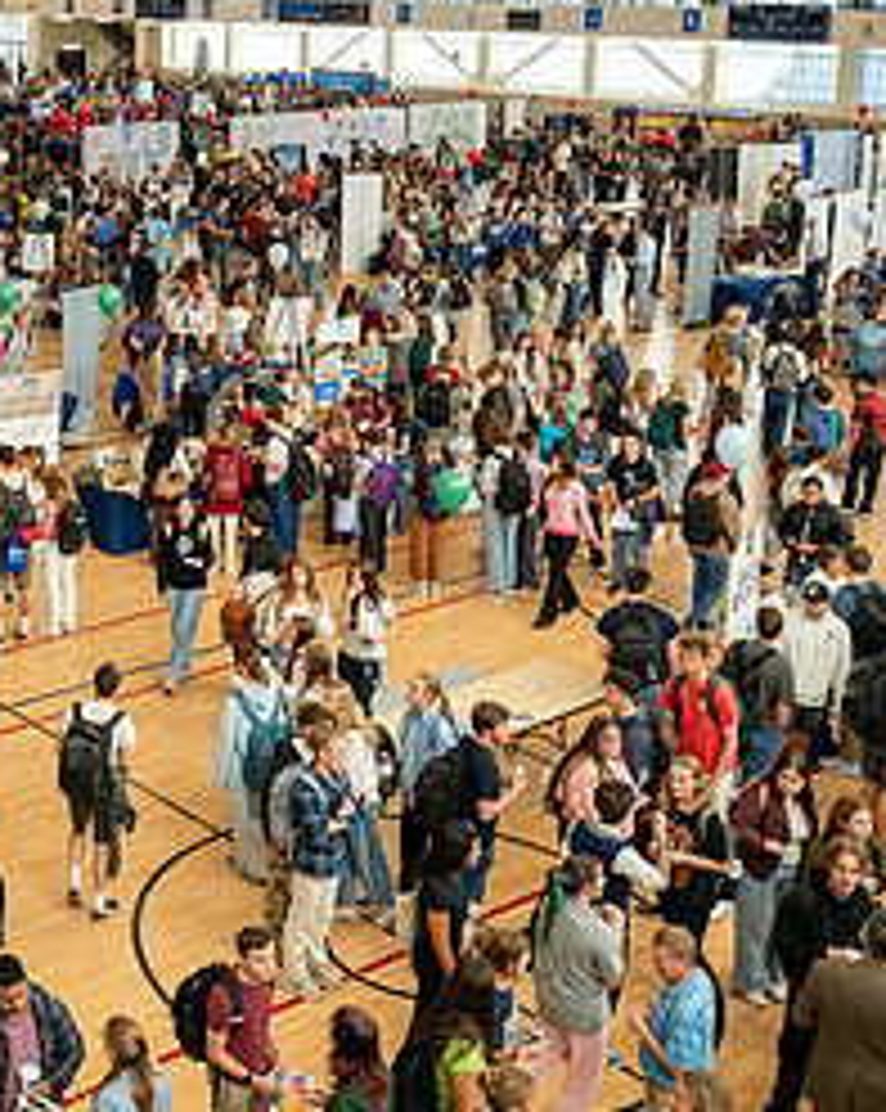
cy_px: 281
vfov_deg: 34.7
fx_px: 1740
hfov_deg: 26.2
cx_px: -108
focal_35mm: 53
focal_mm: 24
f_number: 6.3
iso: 400
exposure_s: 1/125
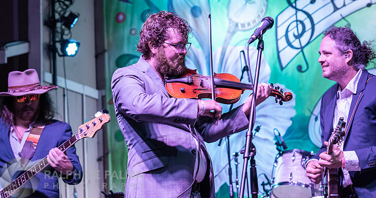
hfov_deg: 23.9
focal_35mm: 90
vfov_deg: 12.7
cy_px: 73
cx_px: 188
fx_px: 888
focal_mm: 85
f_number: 4.5
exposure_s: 1/160
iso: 2000
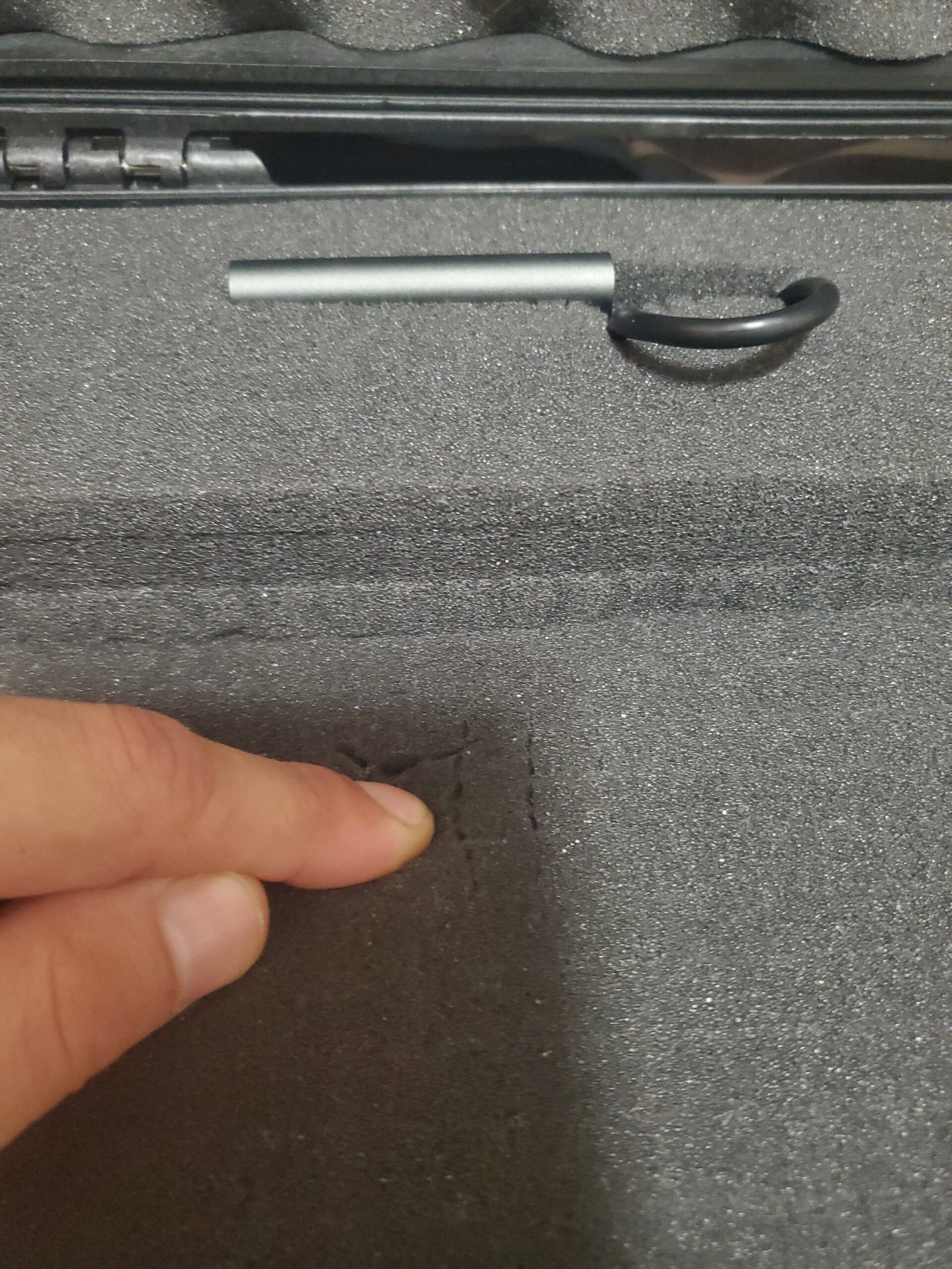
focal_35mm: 26
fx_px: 953
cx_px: 476
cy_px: 634
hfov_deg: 53.1
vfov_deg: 67.3
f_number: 1.5
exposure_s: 1/15
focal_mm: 4.3
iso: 425
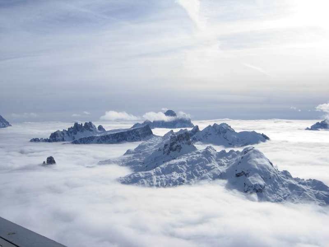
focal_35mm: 36
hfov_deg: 51.4
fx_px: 342
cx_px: 164
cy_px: 124
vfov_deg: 39.7
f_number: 7.6
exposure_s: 1/575
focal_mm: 7.5
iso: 50
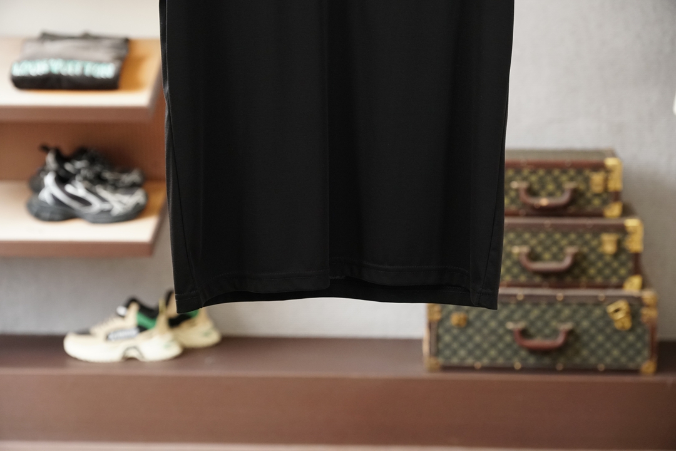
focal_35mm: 92
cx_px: 338
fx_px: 1718
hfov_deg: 22.3
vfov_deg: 14.9
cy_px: 226
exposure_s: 1/125
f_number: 4
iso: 1250
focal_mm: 61
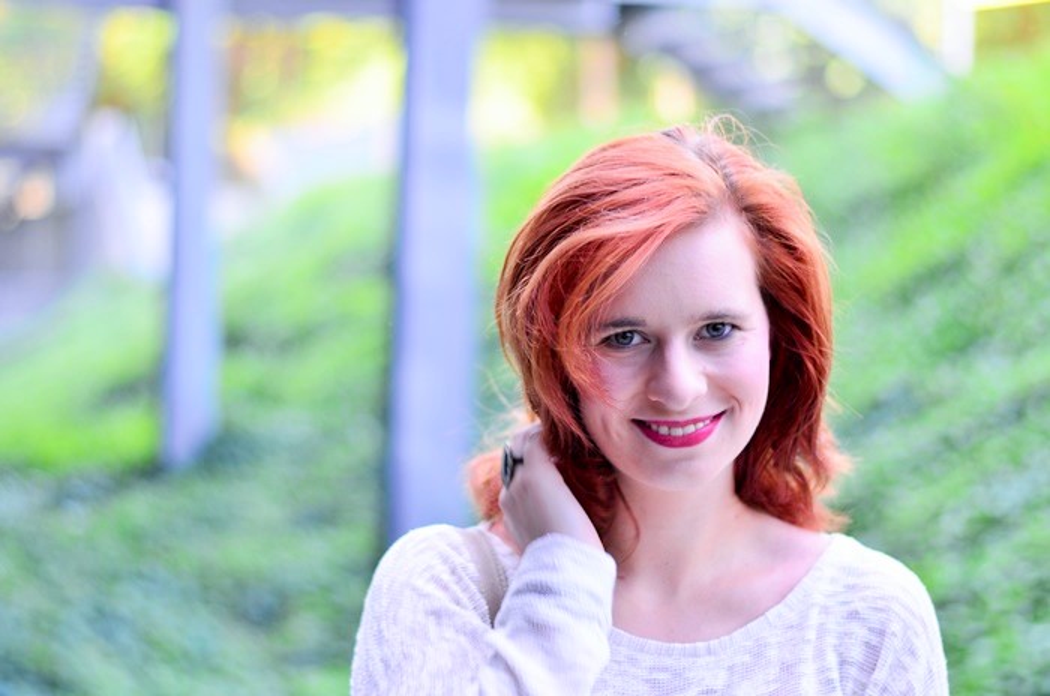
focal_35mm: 75
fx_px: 2183
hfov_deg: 27.0
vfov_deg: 18.1
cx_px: 525
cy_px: 348
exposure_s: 1/125
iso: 100
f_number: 1.8
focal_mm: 50
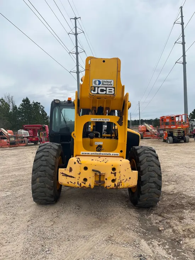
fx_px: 195
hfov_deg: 53.1
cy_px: 130
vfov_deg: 67.3
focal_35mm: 26
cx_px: 98
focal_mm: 5.1
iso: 50
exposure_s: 1/1517
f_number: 1.6
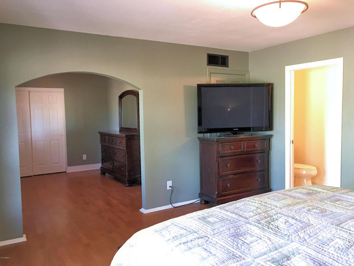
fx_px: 297
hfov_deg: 61.7
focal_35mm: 29
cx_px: 177
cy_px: 133
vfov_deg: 48.2
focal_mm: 4.15
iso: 100
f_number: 2.2
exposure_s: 1/10
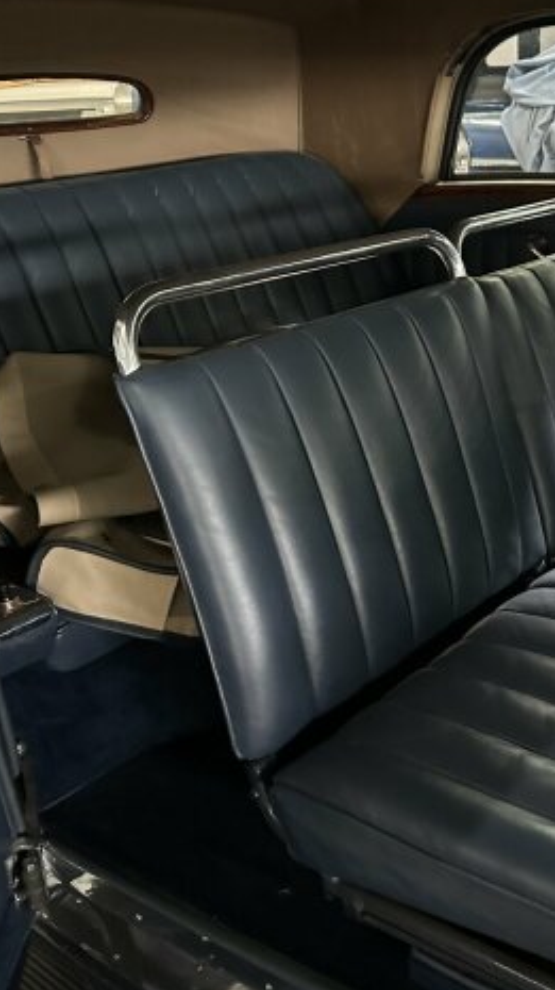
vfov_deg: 55.3
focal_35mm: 36
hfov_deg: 31.3
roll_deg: -0.3
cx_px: 500
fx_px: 943
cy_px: 485
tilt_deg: -27.4
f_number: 1.78
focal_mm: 6.86
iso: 1000
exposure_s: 1/25
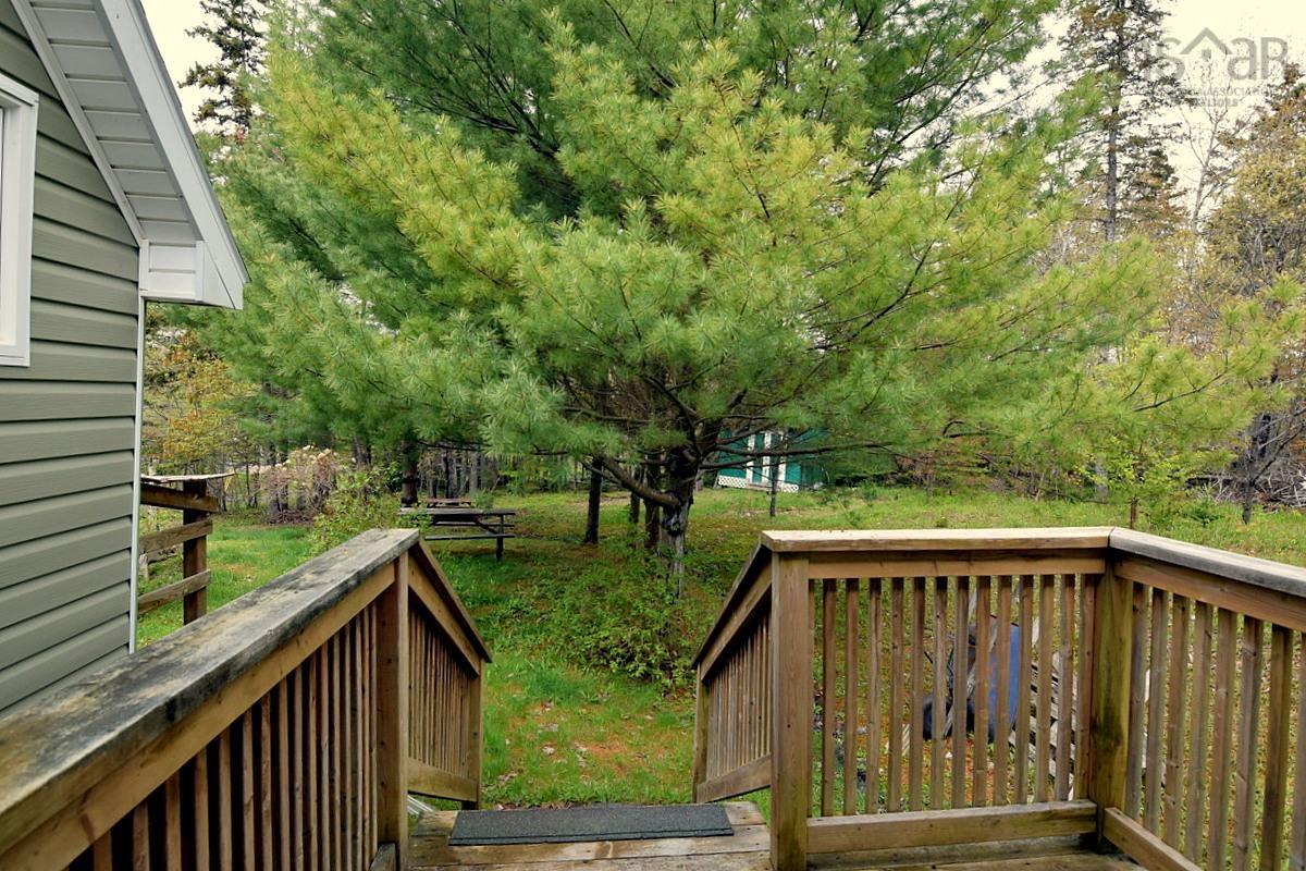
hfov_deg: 95.0
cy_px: 436
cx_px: 653
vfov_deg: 72.1
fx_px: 599
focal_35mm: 16
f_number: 8
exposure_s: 1/250
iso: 360
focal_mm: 11
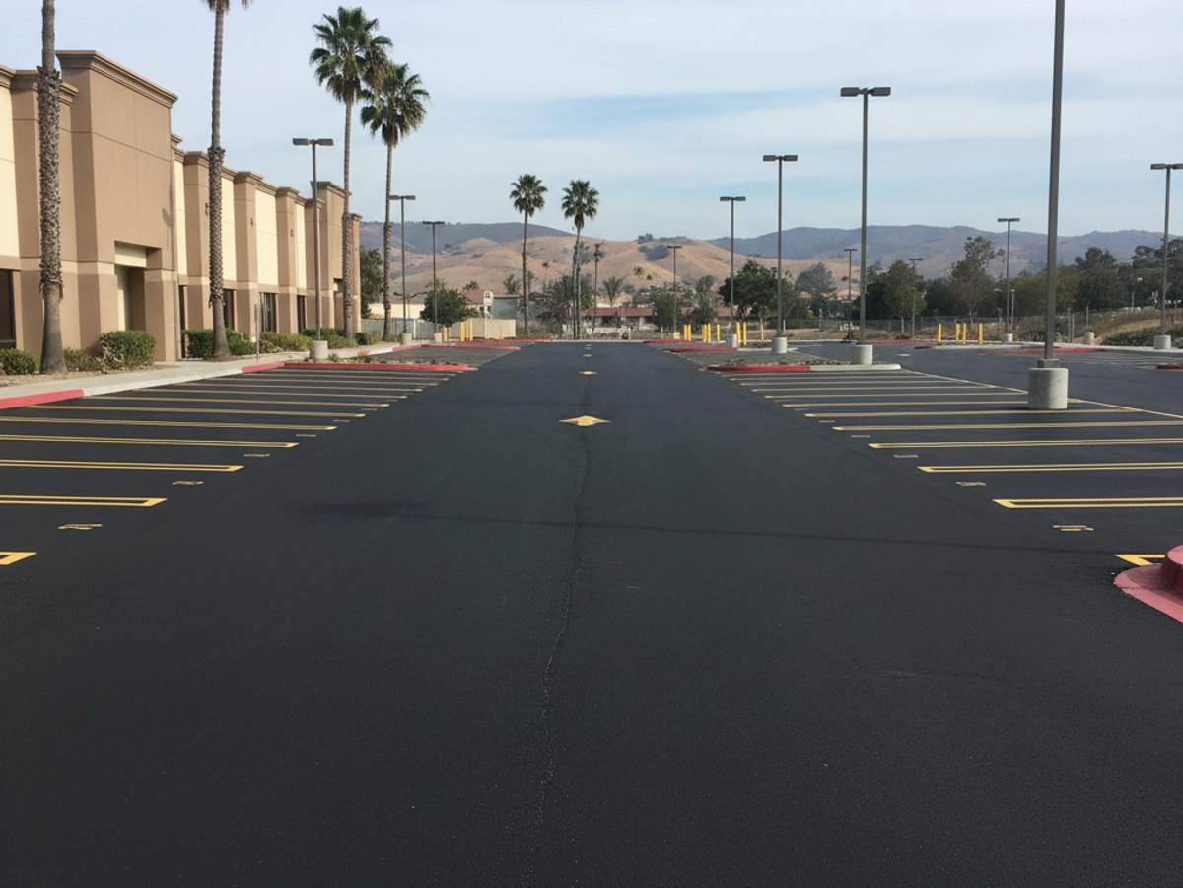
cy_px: 444
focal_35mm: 24
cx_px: 592
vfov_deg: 56.8
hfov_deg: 71.6
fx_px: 820
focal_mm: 6.8
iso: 1169
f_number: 1.68
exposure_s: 1/1188
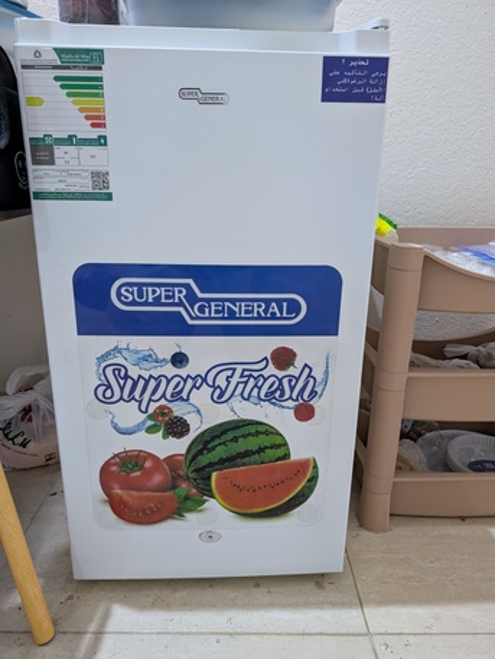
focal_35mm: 24
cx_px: 248
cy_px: 330
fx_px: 457
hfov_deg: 56.9
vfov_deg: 71.5
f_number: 1.68
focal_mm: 6.9
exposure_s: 1/71.4
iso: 1645
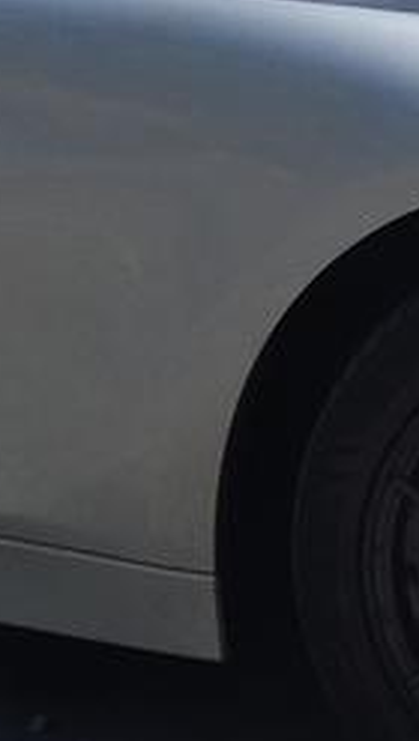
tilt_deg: -17.2
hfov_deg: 7.4
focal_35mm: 163
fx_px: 3211
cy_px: 427
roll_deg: +1.6
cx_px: -144
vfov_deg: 13.2
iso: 32
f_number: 2.2
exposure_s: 1/1647
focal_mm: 4.15
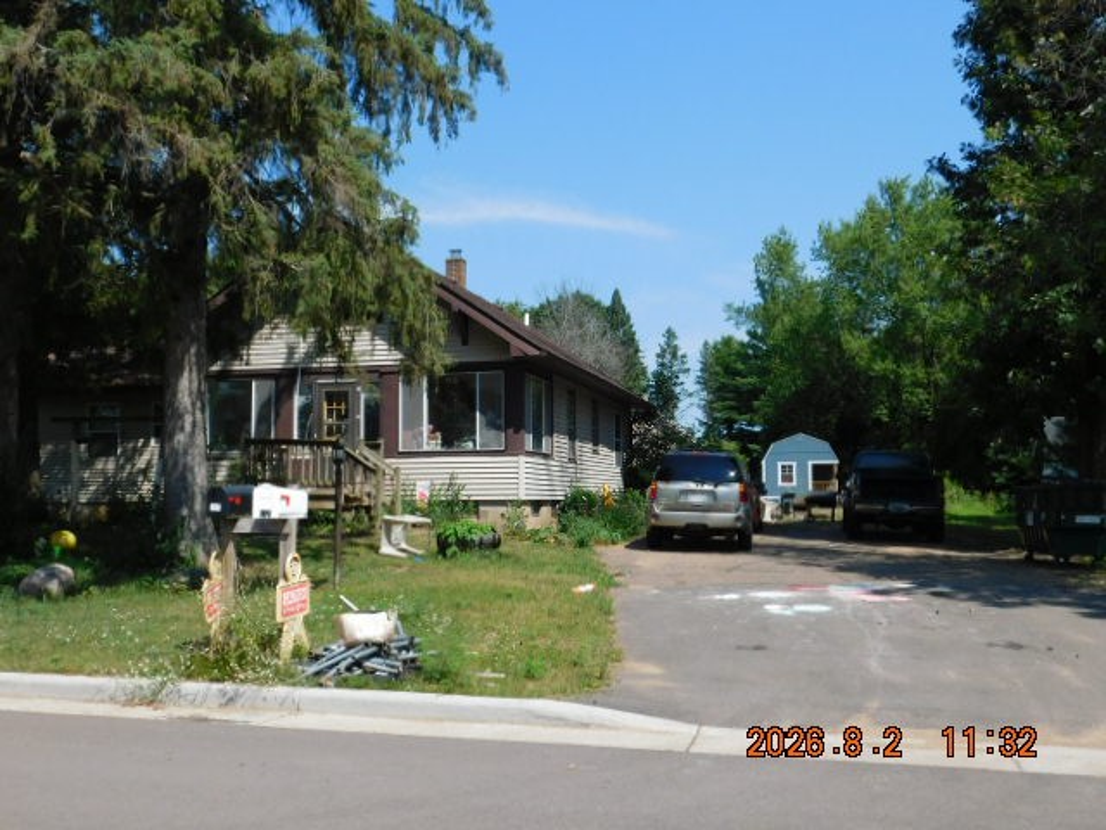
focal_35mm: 36
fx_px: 1150
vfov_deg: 39.7
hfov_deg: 51.4
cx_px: 553
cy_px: 415
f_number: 3.5
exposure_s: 1/1250
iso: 125
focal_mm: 6.3
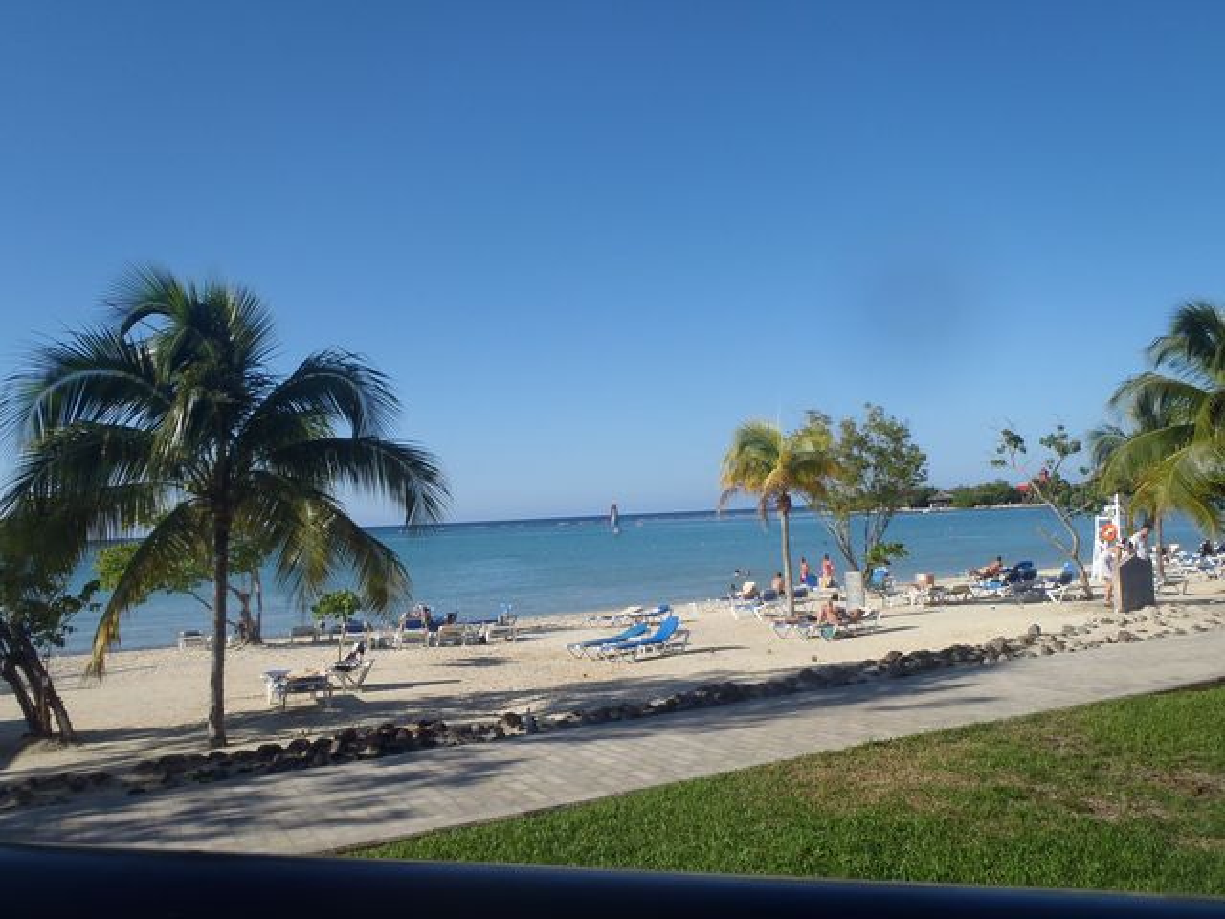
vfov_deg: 49.7
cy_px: 460
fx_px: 991
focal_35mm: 28
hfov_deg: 63.4
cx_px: 612
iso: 80
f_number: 11
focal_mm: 5
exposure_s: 1/100
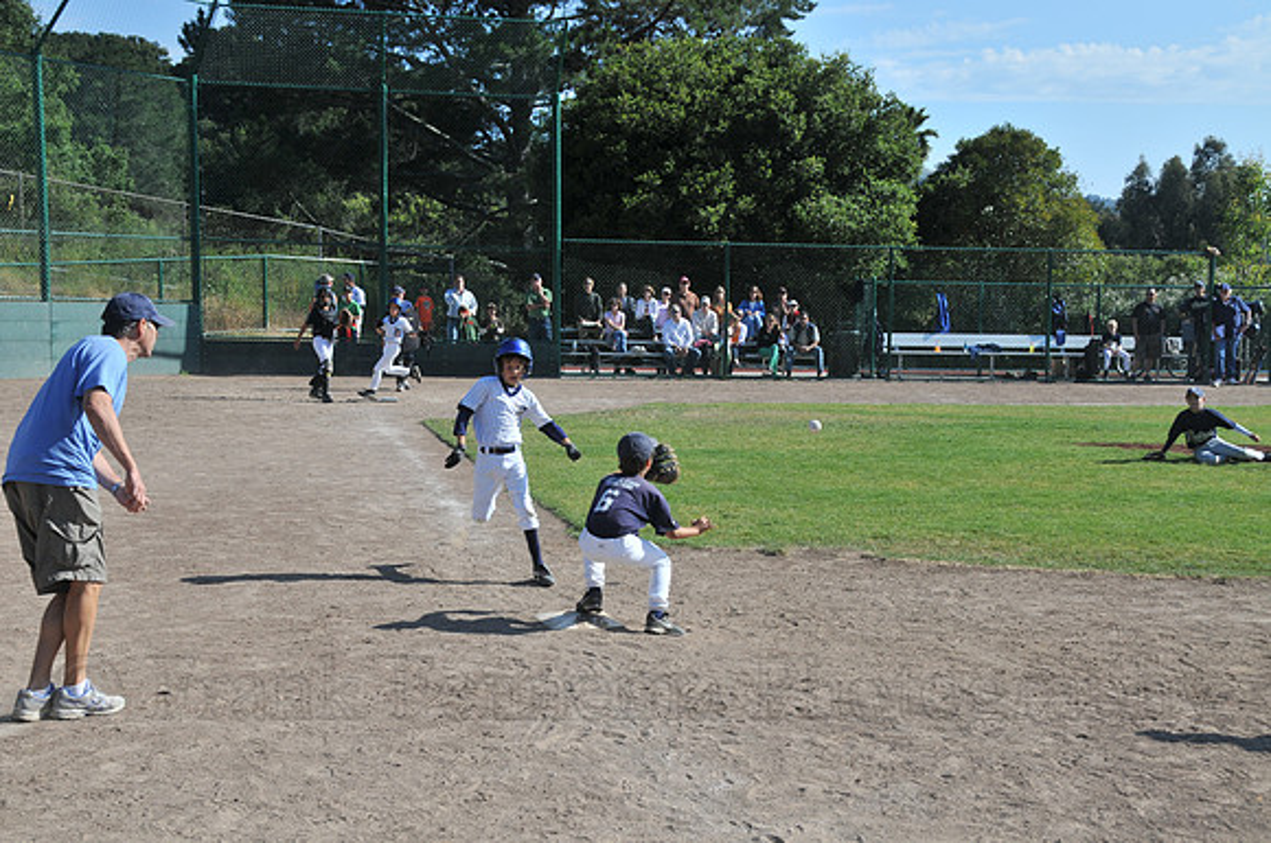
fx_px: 1851
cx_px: 636
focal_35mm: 52
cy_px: 422
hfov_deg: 37.9
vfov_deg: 25.7
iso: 200
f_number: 8
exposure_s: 1/500
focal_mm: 35
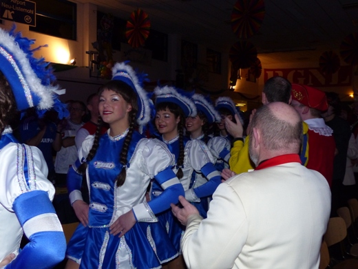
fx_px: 362
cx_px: 179
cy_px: 134
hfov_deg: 52.6
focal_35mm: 35
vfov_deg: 40.7
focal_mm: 6.3
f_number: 2.8
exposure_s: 1/80
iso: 400
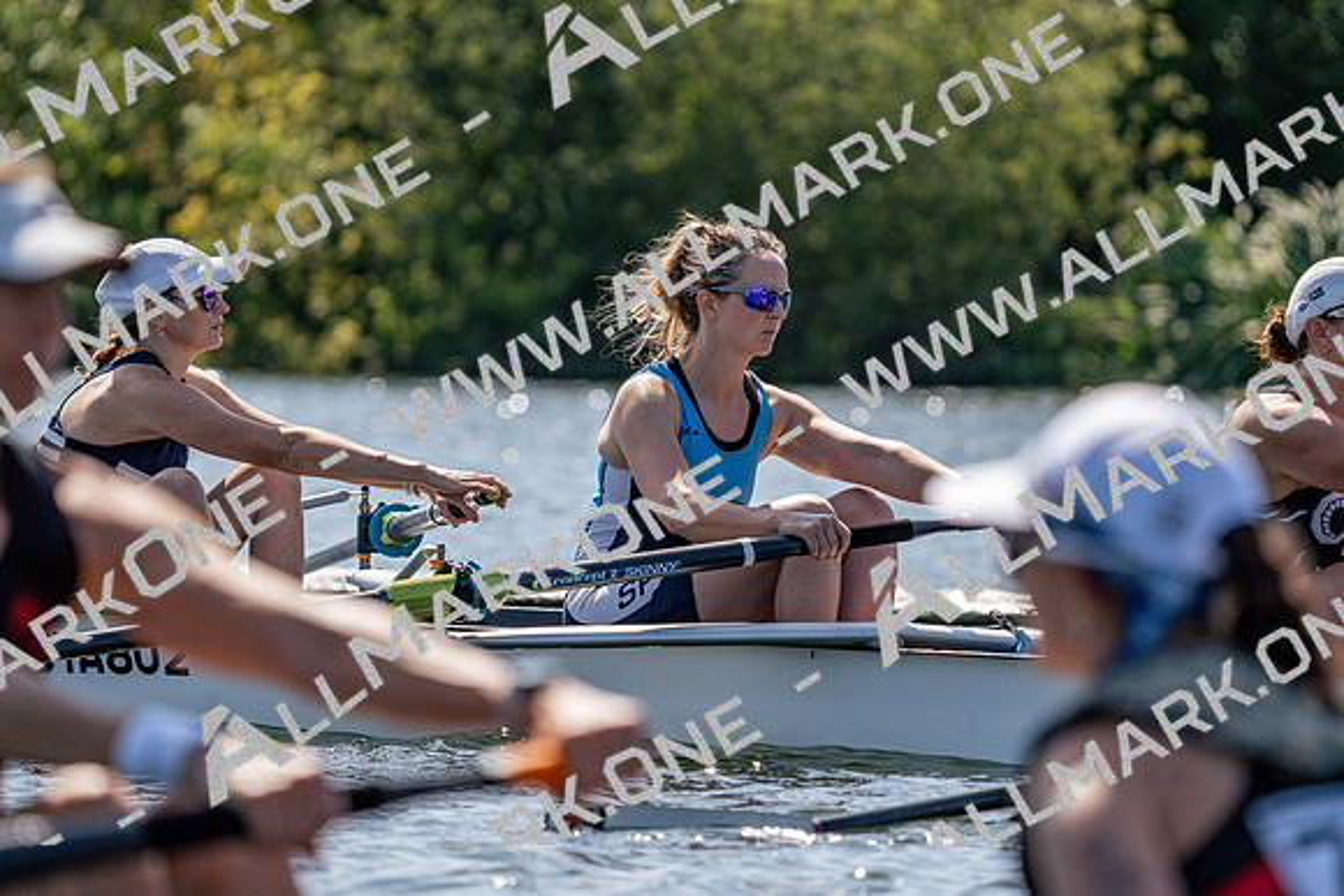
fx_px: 12509
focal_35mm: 335
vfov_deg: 4.1
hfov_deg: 6.2
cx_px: 672
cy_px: 448
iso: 320
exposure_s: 1/2000
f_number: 6.3
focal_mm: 335
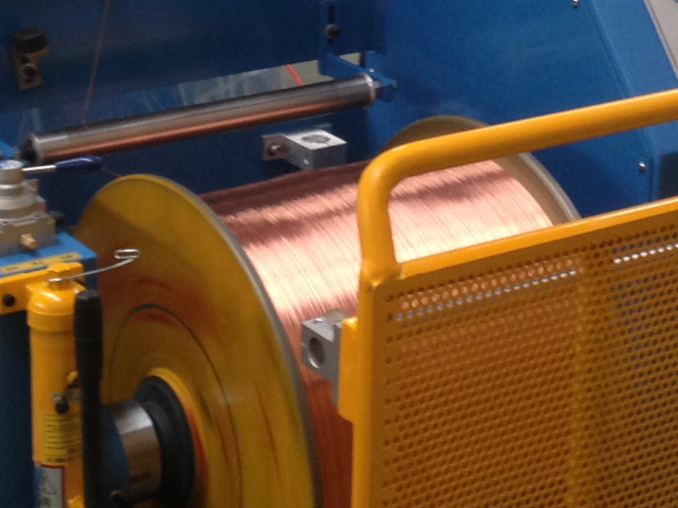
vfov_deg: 12.8
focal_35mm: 115
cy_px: 55
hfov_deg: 17.0
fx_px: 2252
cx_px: 509
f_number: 2.4
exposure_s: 1/20
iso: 100
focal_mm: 4.13
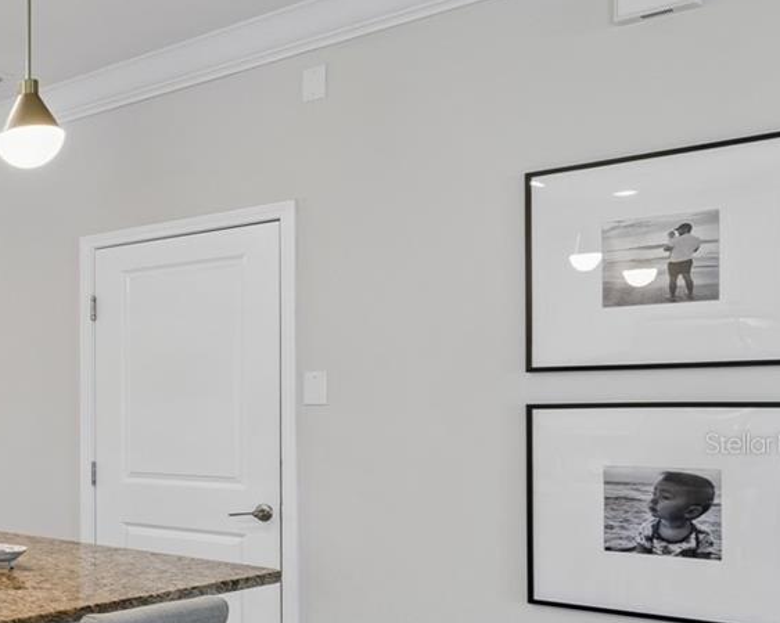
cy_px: 443
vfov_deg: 36.7
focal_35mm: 40
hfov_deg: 32.1
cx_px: -280
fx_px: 923
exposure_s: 1/3.33
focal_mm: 10
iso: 100
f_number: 7.1
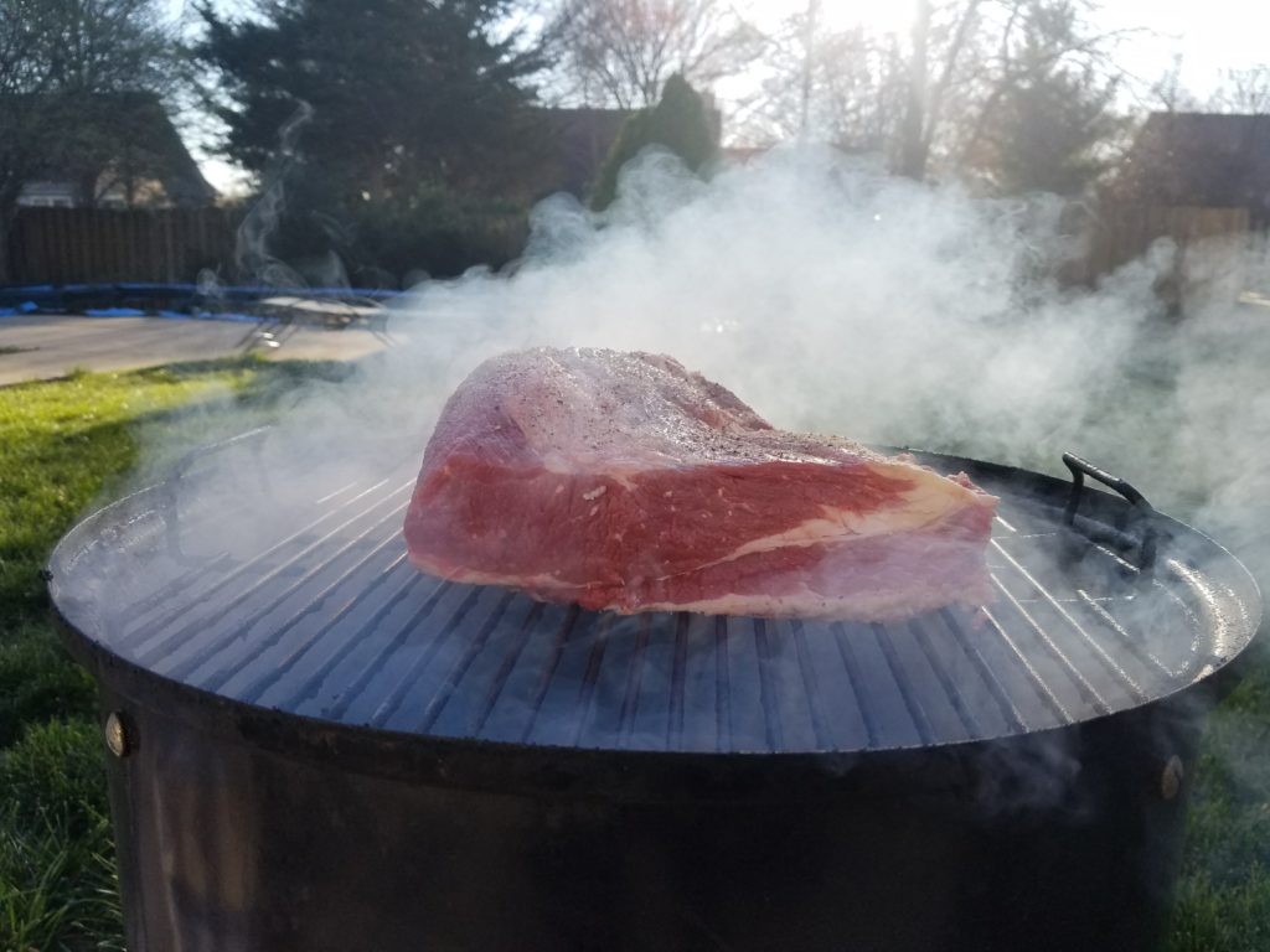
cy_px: 476
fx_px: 954
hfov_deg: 67.3
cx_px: 635
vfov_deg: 53.1
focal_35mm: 26
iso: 50
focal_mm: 4.2
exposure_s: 1/832
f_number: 1.7
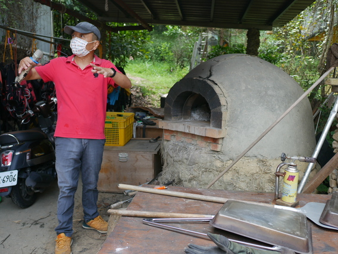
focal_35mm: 30
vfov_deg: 46.8
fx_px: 293
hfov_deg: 60.0
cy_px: 127
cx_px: 169
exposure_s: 1/400
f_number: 2.2
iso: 200
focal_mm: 15
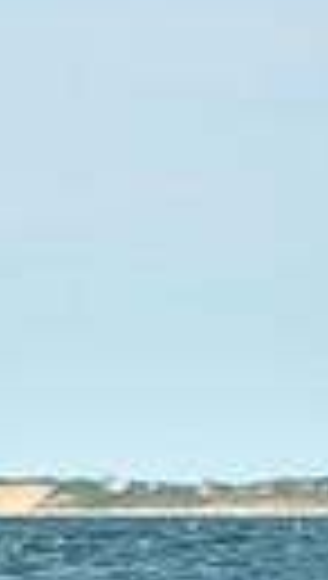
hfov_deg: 3.5
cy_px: 321
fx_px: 5064
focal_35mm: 329
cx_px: -939
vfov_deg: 6.6
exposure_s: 1/1600
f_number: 5.6
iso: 320
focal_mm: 70
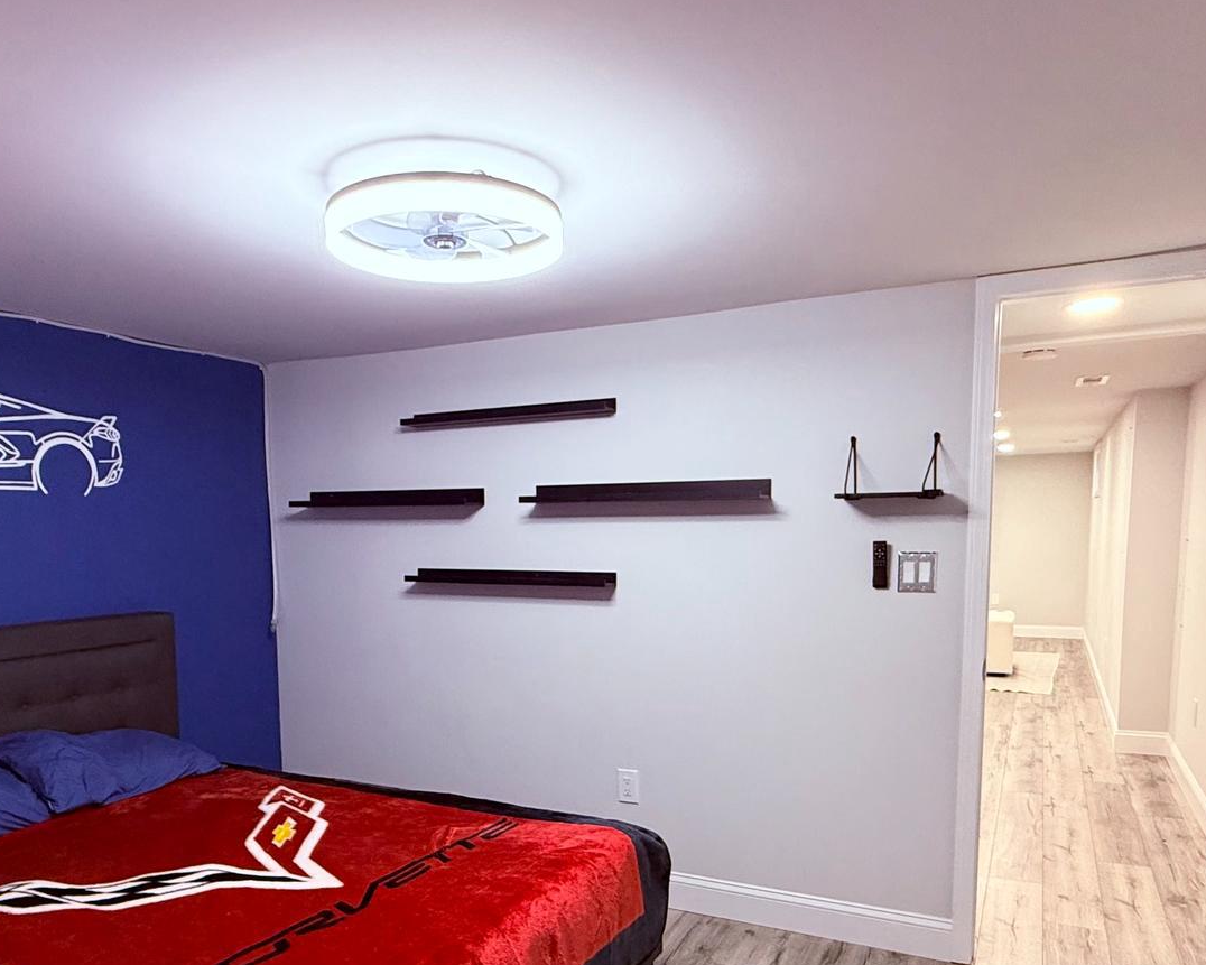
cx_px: 577
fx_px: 928
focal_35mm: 26
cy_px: 622
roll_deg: +0.2
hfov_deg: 66.0
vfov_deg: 54.1
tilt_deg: -6.4
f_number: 2.2
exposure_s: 1/60
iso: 320
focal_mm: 2.22
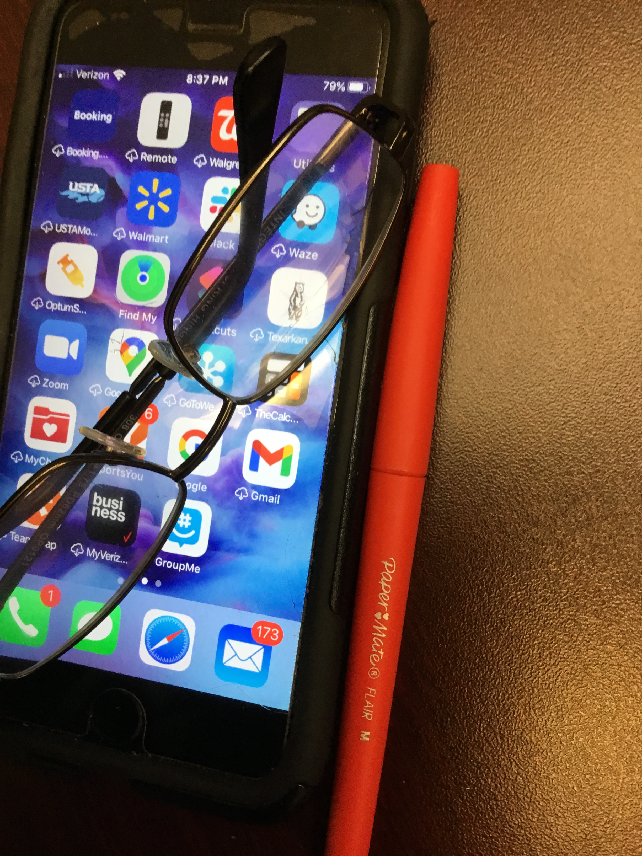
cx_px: 321
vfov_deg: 58.4
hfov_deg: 45.4
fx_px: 767
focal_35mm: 31
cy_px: 428
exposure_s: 1/30
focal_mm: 3.3
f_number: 2.4
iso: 40
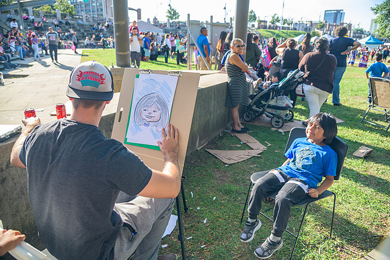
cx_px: 195
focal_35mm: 24
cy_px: 130
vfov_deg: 53.2
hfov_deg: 73.7
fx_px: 260
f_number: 4
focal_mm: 24
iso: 220
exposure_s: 1/200
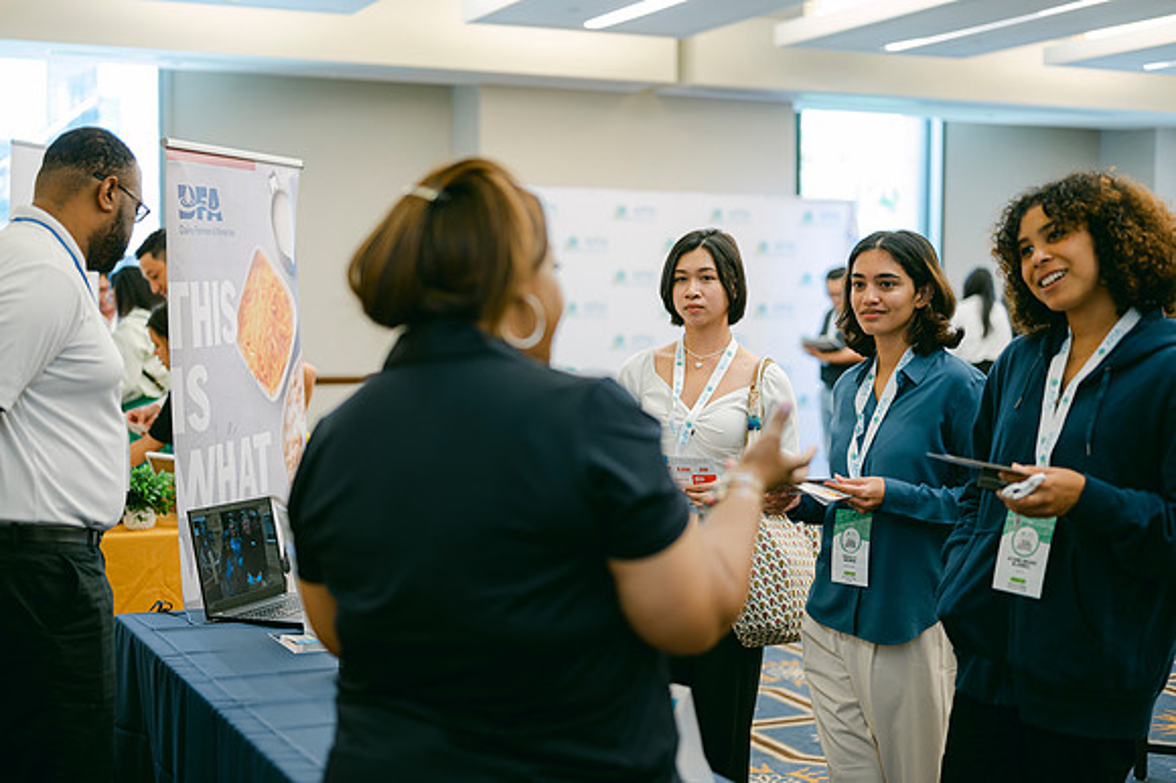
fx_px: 1632
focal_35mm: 50
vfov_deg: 27.0
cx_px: 588
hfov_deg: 39.6
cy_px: 392
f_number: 2
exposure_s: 1/125
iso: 400
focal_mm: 50
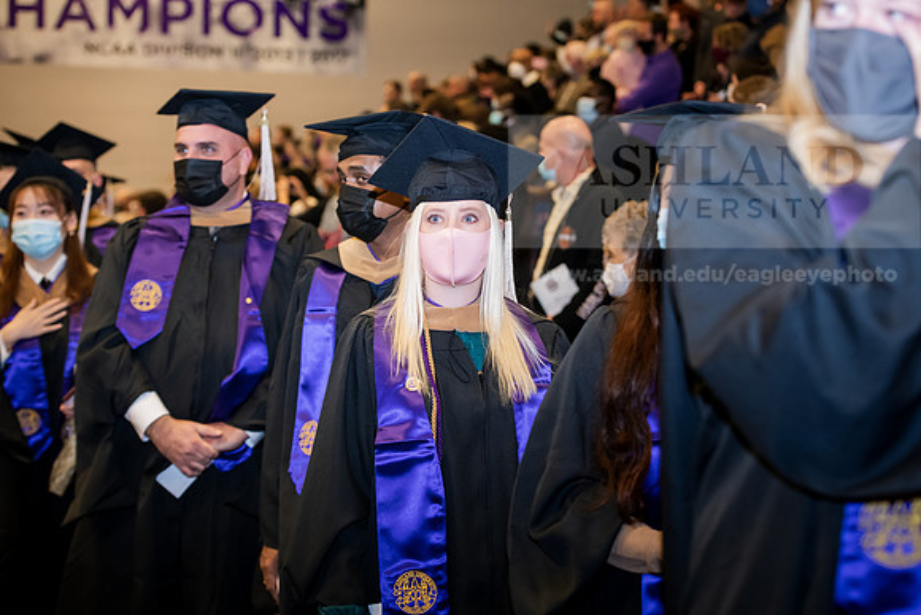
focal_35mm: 70
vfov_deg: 19.5
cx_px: 460
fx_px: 1791
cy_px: 308
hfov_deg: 28.8
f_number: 4
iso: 2000
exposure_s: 1/200
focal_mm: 70
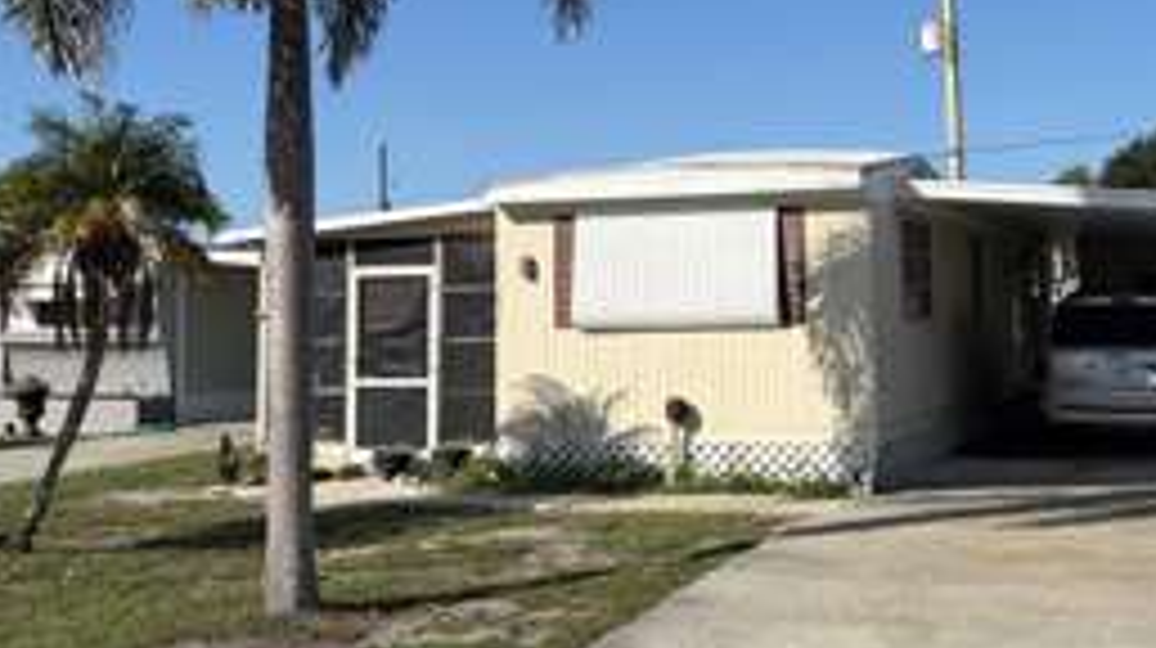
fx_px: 1623
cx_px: 679
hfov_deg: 39.1
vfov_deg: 22.3
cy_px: 135
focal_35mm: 53
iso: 50
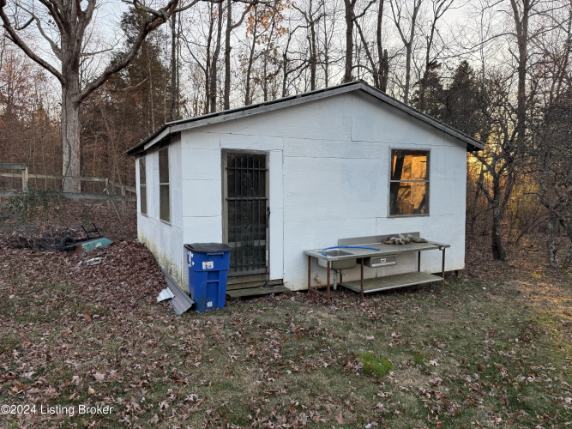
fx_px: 397
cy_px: 214
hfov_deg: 71.6
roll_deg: +1.3
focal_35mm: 24
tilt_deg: -3.1
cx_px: 286
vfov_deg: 56.8
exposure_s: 1/259
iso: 100
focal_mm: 6.76
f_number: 1.78
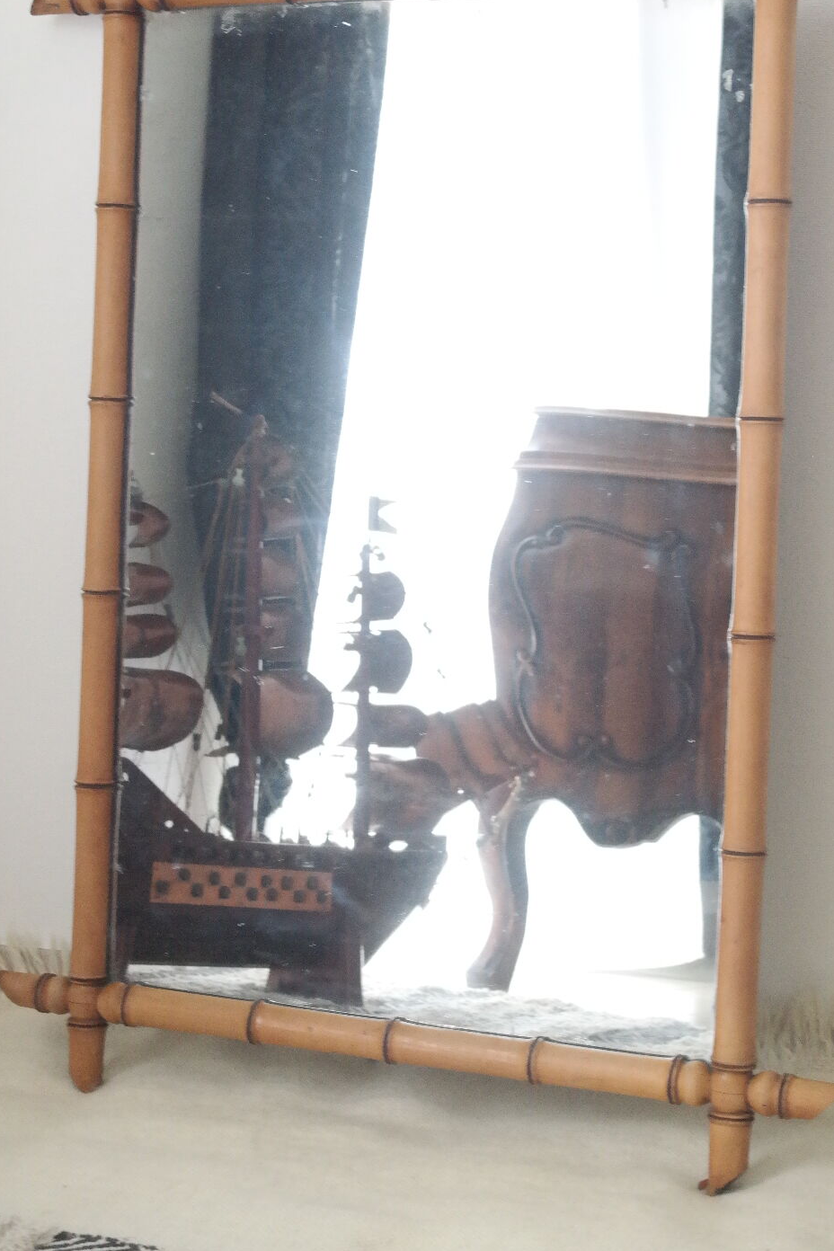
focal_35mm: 72
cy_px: 528
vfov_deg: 28.0
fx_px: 2502
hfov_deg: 18.9
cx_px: 480
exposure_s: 1/50
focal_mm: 38
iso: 3200
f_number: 5.6
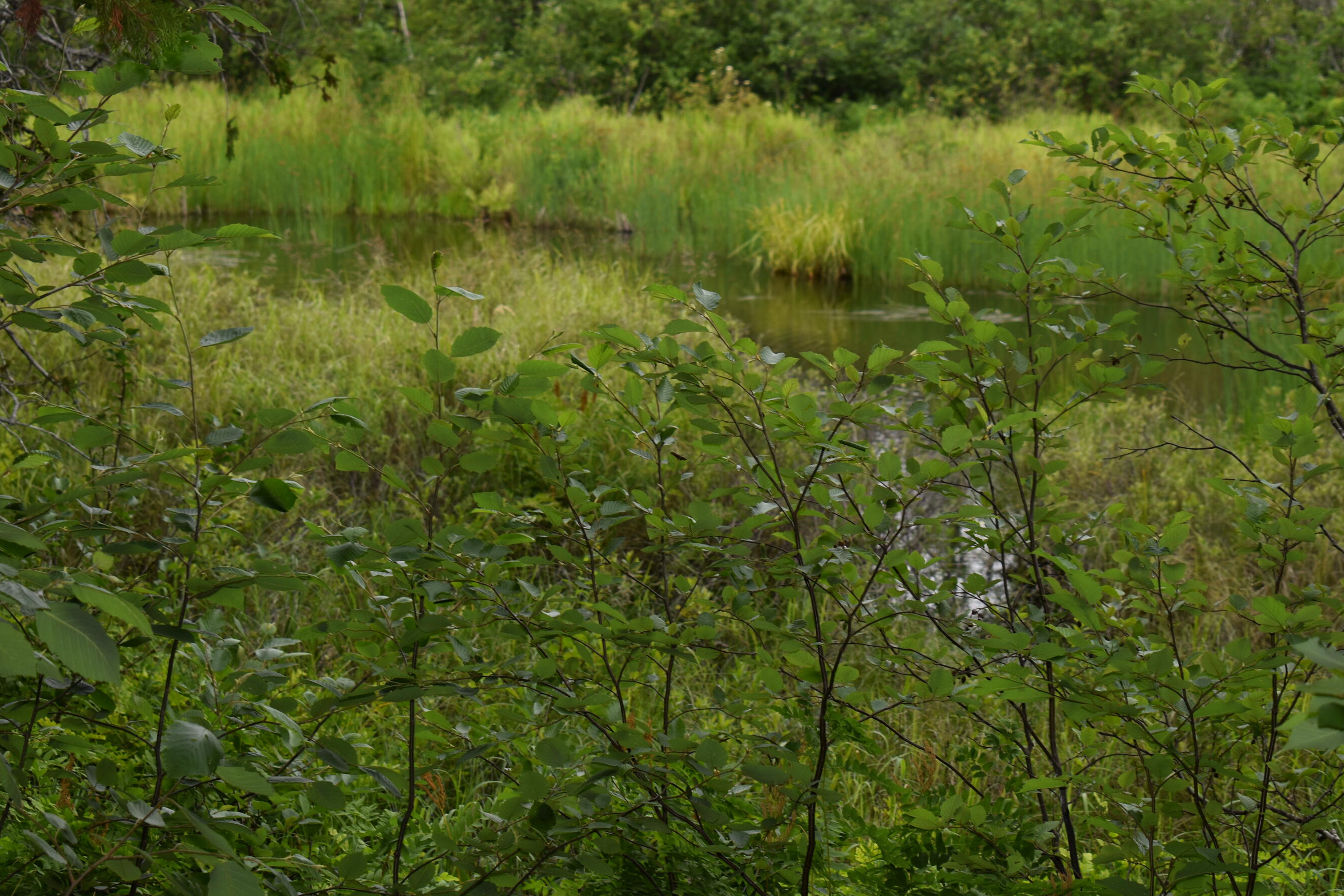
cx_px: 740
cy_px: 418
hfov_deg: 22.0
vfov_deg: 14.8
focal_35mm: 93
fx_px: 3456
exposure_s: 1/200
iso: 110
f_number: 5.6
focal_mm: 55
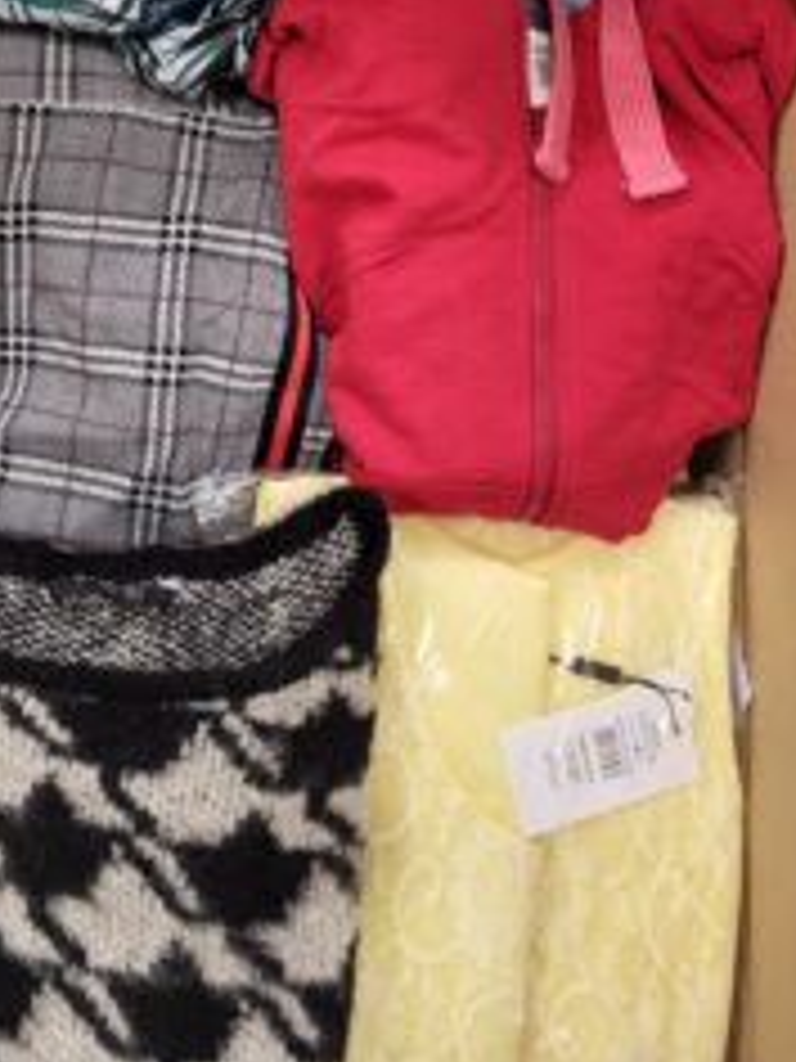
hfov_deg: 31.9
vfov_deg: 41.8
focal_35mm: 44
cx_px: 144
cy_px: 279
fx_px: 1349
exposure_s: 1/50
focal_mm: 5.4
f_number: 1.8
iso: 320
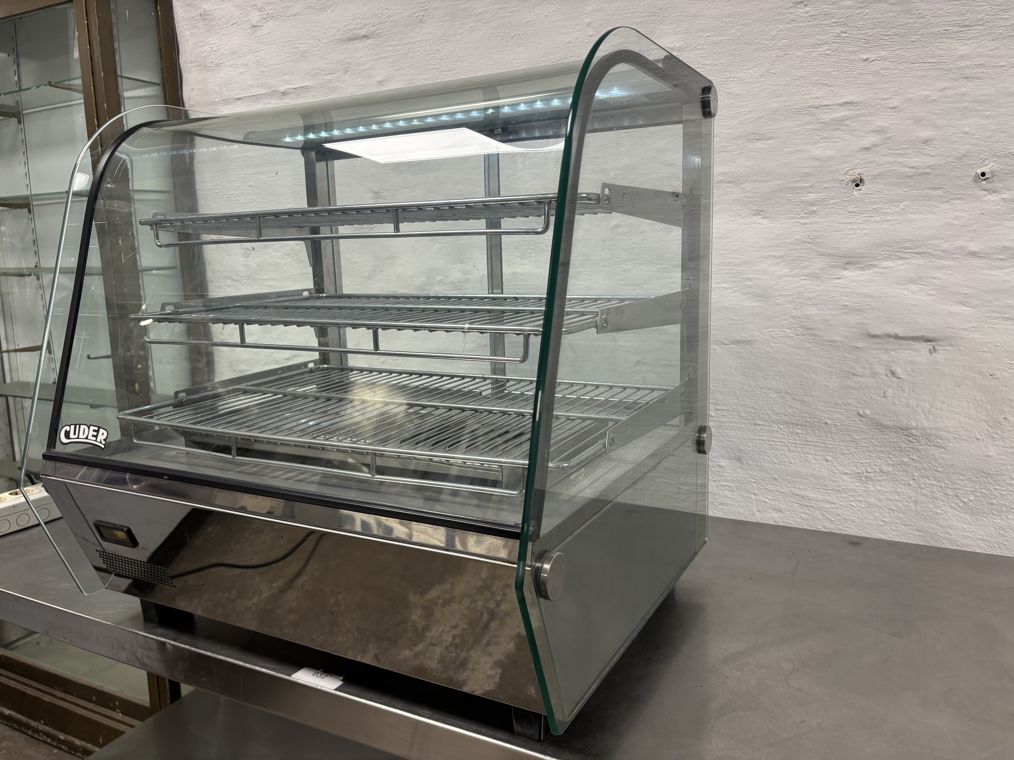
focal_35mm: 26
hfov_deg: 67.3
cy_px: 380
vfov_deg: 53.1
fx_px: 762
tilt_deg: -10.8
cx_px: 507
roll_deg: +1.9
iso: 100
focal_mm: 5.96
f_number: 1.6
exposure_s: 1/50
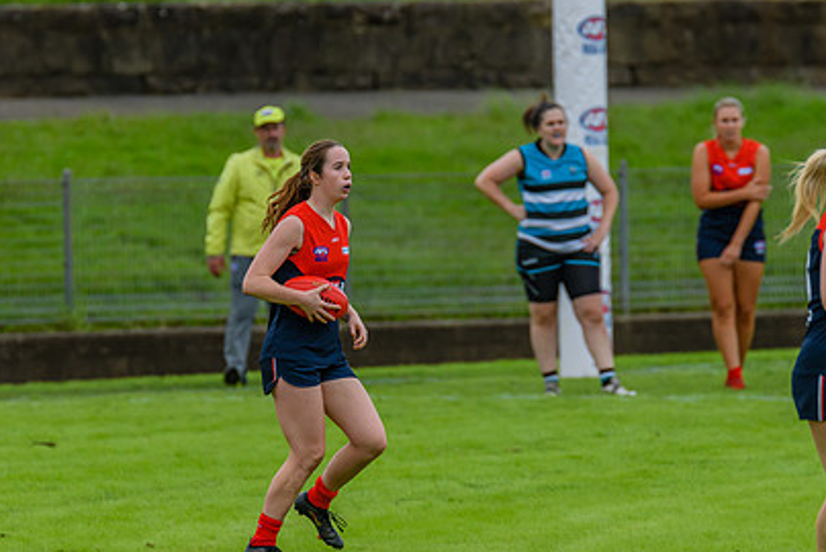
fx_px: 15429
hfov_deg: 3.1
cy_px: 349
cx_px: 433
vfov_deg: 2.0
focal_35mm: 672
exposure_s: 1/2000
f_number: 5.6
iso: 800
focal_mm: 420
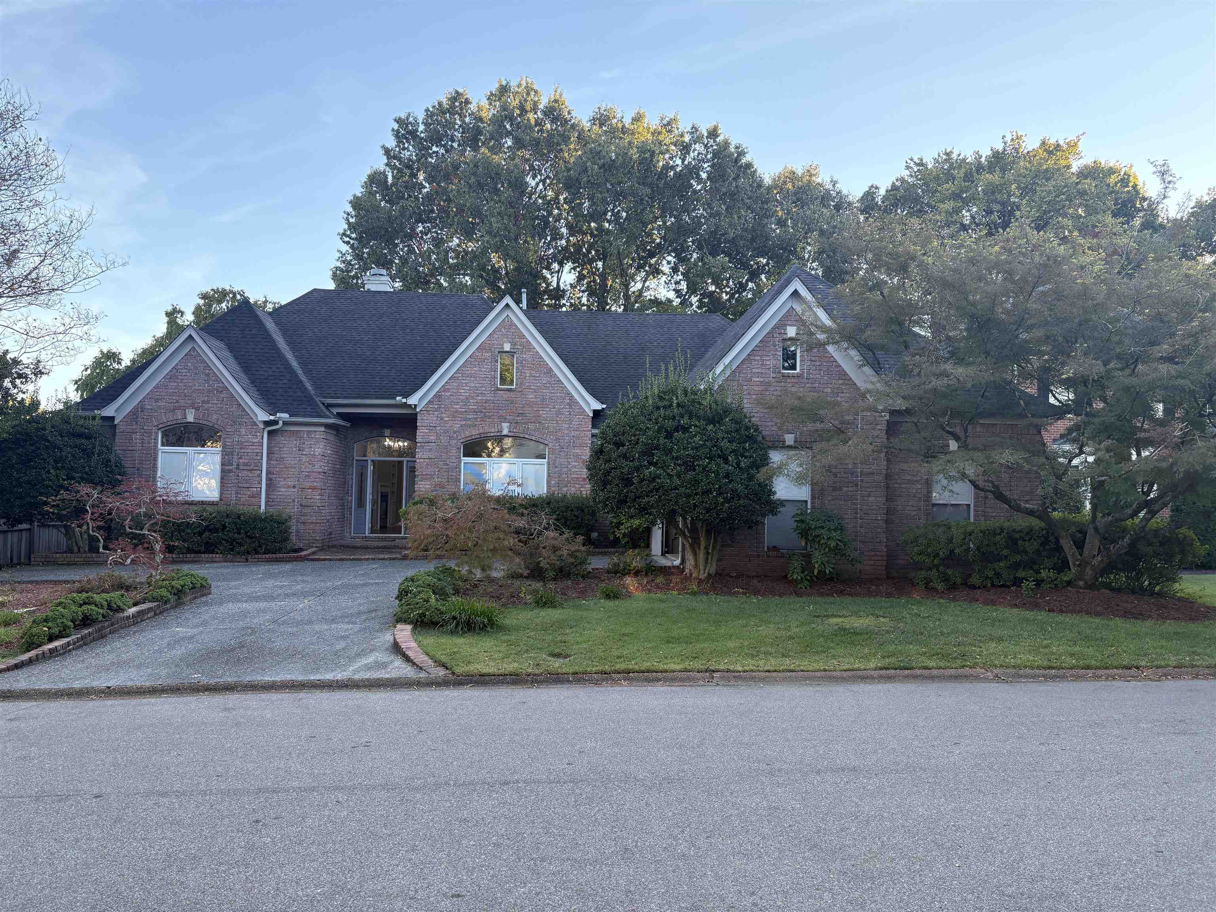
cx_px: 608
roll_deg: +1.2
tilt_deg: +3.4
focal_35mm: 26
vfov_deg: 53.1
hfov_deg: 67.3
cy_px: 456
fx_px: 913
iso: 64
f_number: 1.6
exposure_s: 1/392
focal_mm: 5.96
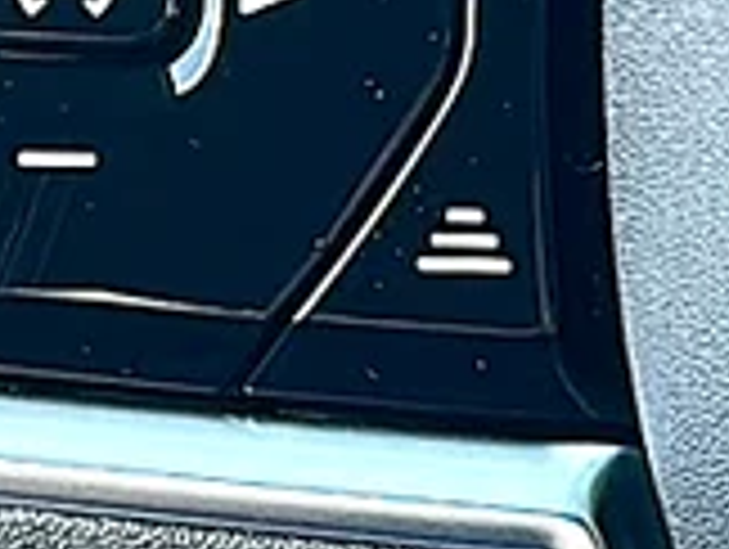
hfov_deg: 10.3
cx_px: 14
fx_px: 4007
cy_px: -196
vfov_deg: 7.7
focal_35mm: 190
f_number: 1.78
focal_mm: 6.86
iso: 100
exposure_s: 1/205
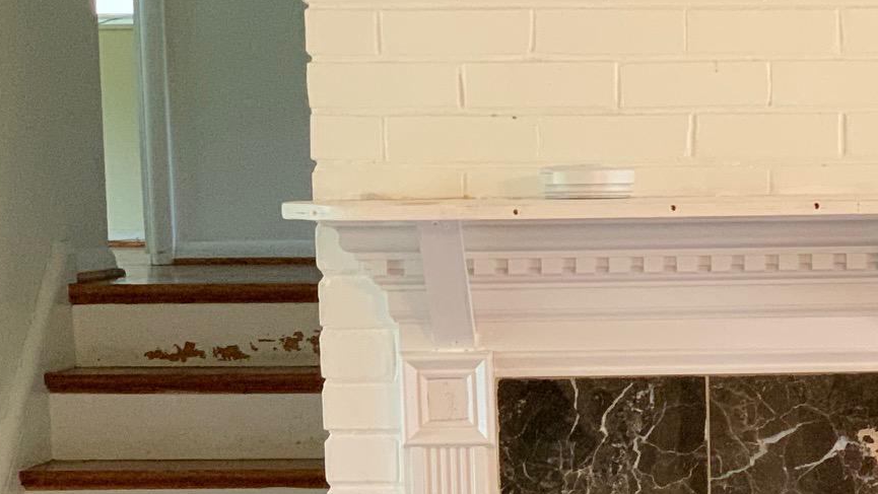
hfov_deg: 16.0
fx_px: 3074
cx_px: 829
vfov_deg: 9.0
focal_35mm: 132
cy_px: 712
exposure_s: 1/60
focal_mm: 6
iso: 250
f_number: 2.4
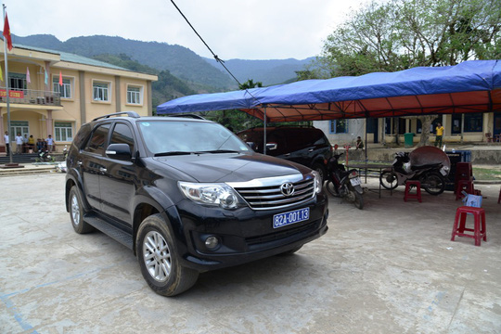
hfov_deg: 73.7
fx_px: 334
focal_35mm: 24
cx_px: 250
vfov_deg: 53.1
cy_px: 167
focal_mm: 24
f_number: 8
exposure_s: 1/250
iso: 200
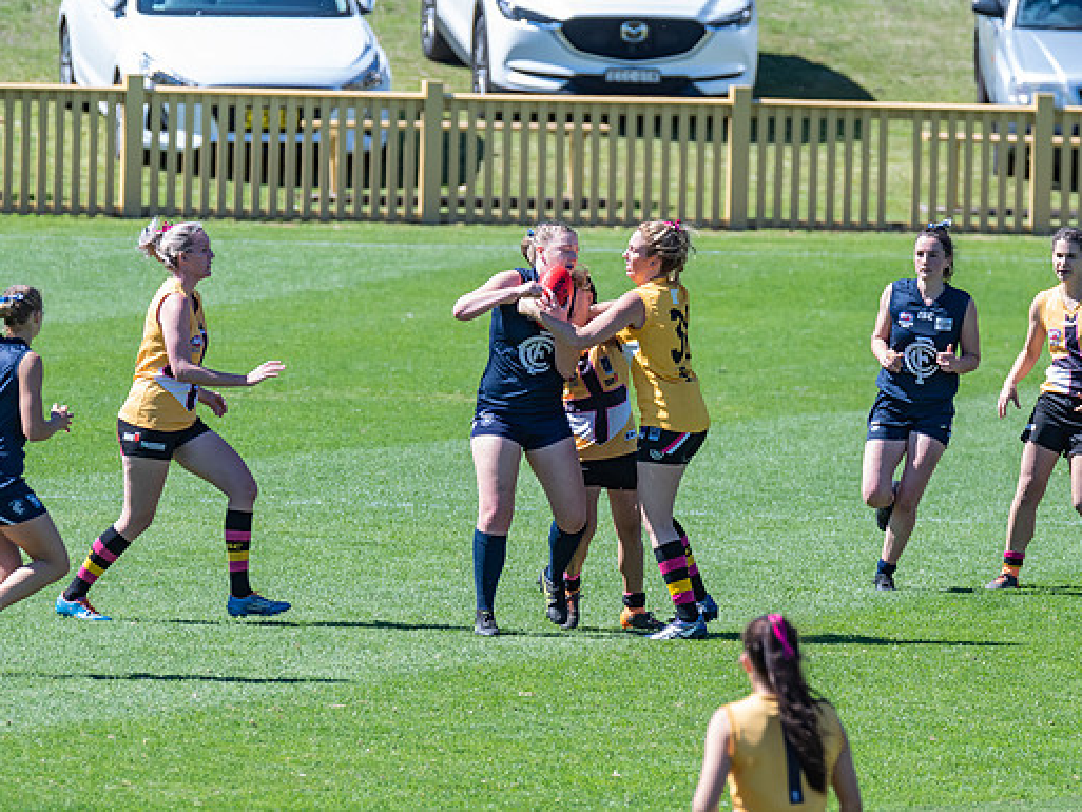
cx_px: 574
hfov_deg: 2.6
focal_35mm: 750
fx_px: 23448
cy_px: 406
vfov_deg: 2.0
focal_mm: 460
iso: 800
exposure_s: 1/800
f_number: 10
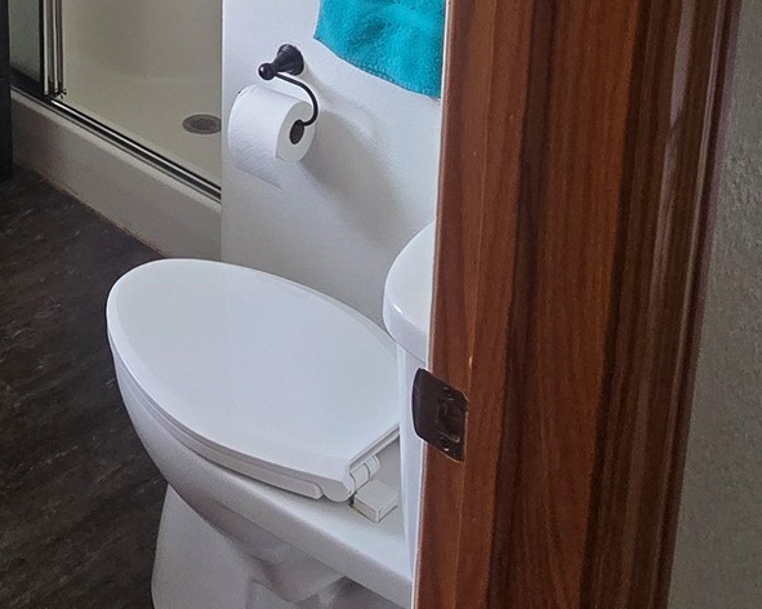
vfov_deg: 28.6
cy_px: -160
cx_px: -36
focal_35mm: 44
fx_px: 992
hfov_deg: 36.7
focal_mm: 2.2
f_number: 2.2
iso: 250
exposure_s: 1/100
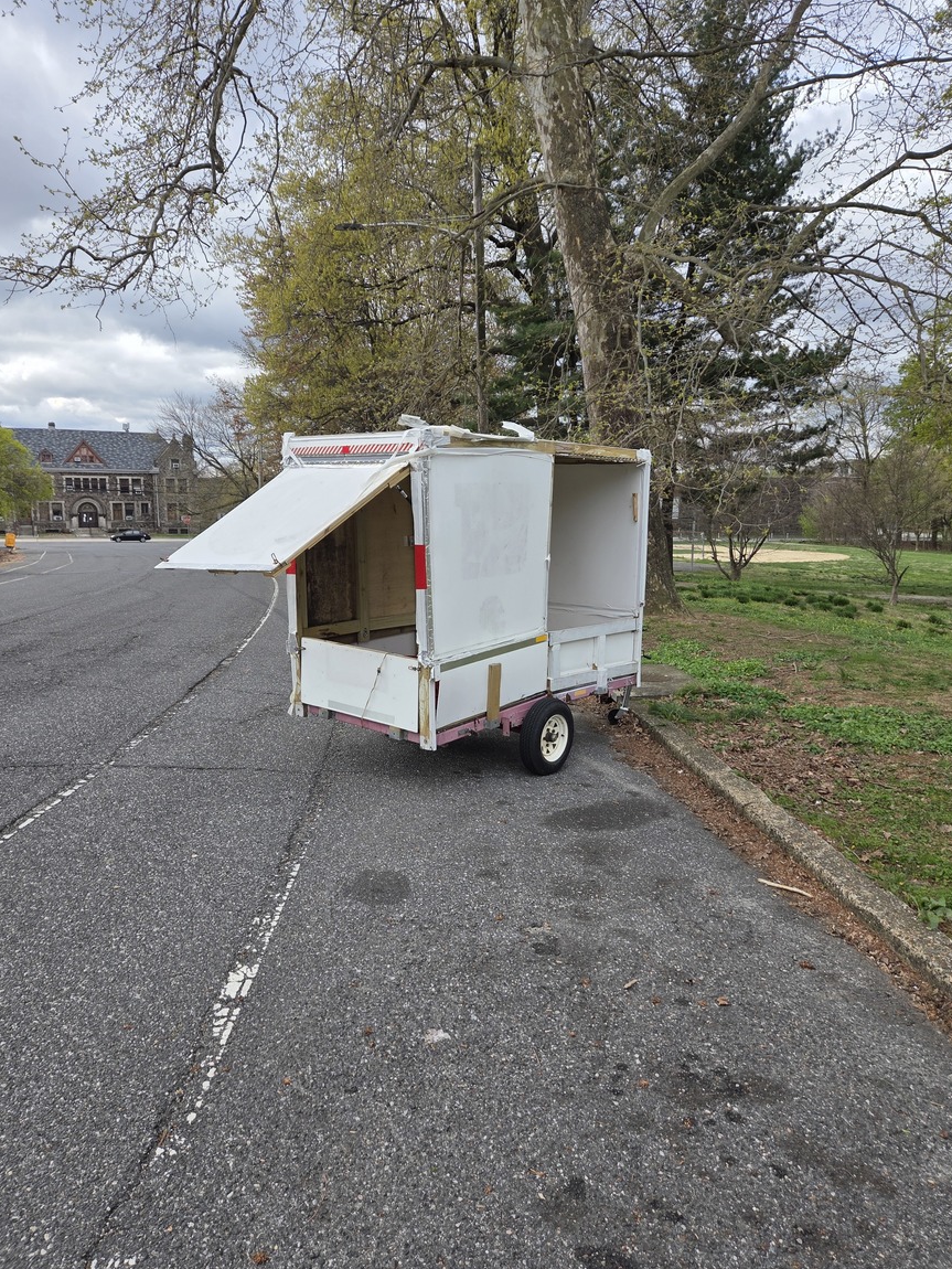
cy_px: 626
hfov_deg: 56.8
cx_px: 474
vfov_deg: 71.6
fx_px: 880
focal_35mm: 24
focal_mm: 5.4
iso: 80
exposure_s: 1/1297
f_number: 1.8
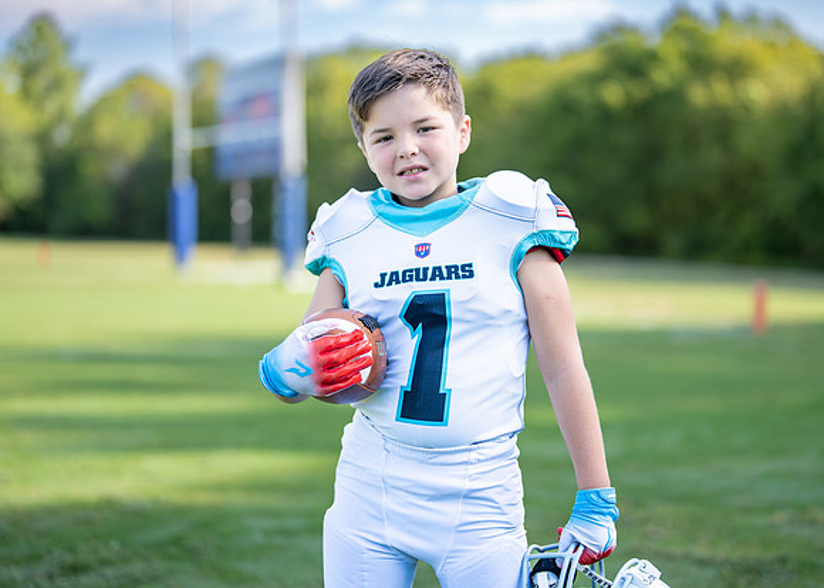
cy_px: 268
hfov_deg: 32.3
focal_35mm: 61
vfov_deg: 23.4
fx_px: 1422
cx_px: 442
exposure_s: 1/2000
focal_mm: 50
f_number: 1.2
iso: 100
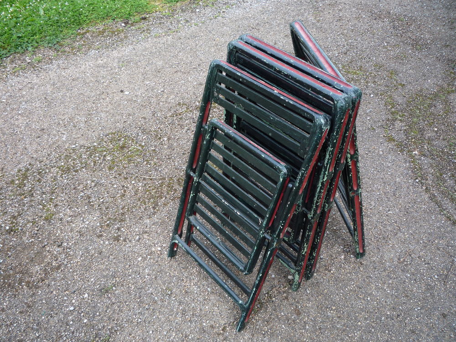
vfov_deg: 46.8
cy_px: 171
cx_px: 228
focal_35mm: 30
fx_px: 395
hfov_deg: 60.0
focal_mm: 5.2
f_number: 3.5
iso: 100
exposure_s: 1/100
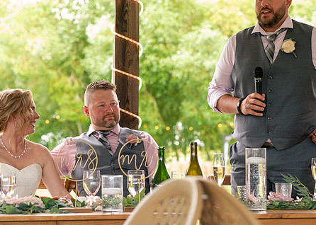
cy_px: 79
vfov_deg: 11.7
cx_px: 150
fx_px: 1103
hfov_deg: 16.3
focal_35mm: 123
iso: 2500
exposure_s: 1/160
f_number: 4
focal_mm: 85
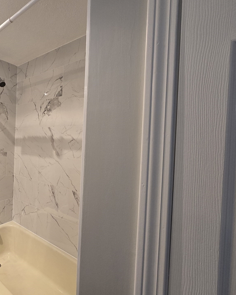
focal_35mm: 18
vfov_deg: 86.4
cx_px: 34
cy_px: 144
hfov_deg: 64.2
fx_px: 157
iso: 100
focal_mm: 2.2
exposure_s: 1/60
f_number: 2.2
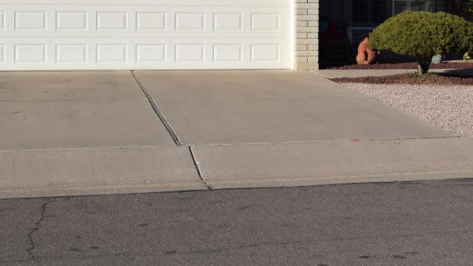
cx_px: 363
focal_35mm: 82
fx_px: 1028
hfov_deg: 25.5
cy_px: 25
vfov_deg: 14.6
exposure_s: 1/500
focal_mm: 27
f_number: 11
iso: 200
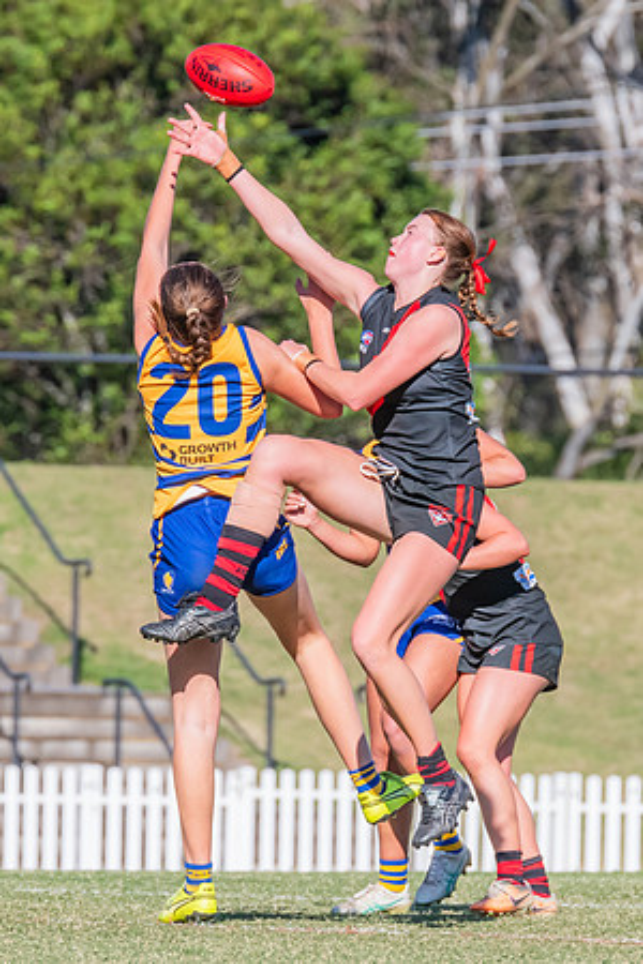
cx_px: 256
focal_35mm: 886
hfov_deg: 1.6
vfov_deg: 2.3
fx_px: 23728
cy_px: 455
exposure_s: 1/1250
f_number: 11
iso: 800
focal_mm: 420
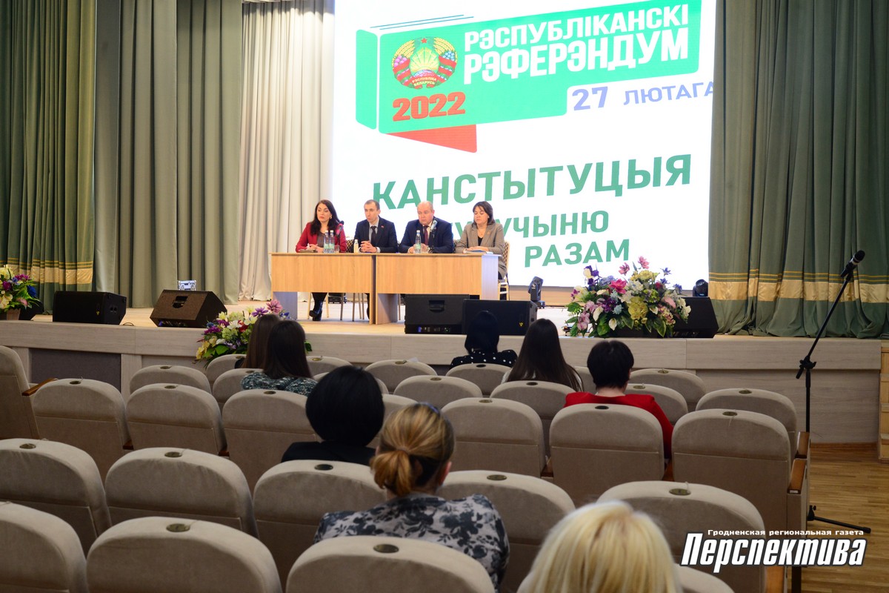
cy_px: 296
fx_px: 1185
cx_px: 444
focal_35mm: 48
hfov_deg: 41.1
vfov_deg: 28.1
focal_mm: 48
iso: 2000
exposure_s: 1/80
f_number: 8
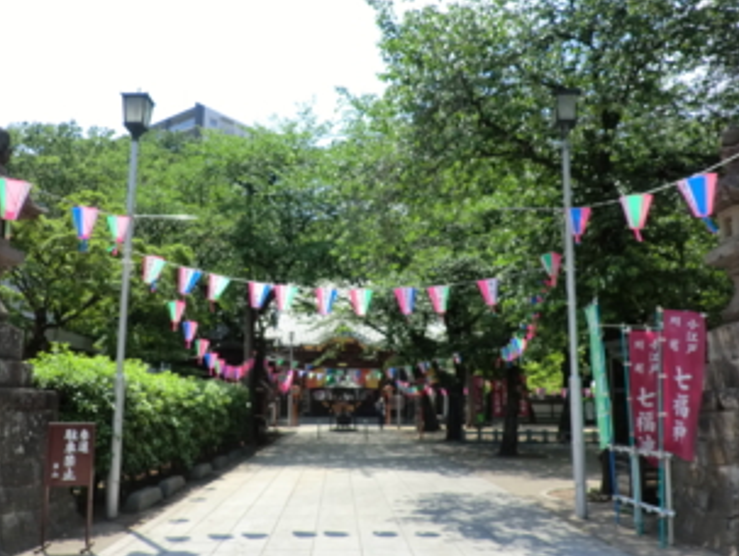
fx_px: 641
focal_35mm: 30
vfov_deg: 46.9
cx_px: 349
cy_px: 284
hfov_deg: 59.9
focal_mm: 4.7
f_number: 2.8
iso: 50
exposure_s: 1/500
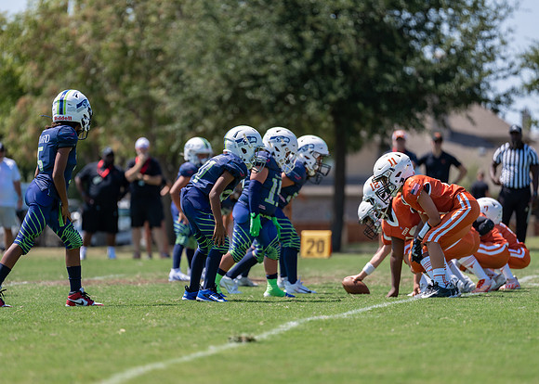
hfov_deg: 9.0
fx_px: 3413
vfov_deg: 6.5
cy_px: 203
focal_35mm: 223
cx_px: 254
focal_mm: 200
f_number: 3.2
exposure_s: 1/1250
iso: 100
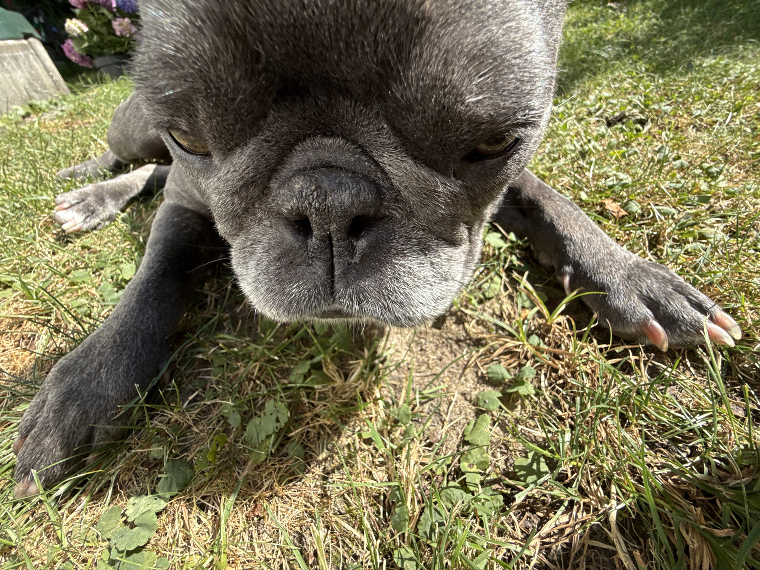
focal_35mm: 14
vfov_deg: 85.7
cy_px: 285
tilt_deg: -41.0
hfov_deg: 102.1
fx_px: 307
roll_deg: +14.9
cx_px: 380
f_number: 2.2
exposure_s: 1/631
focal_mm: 2.22
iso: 50
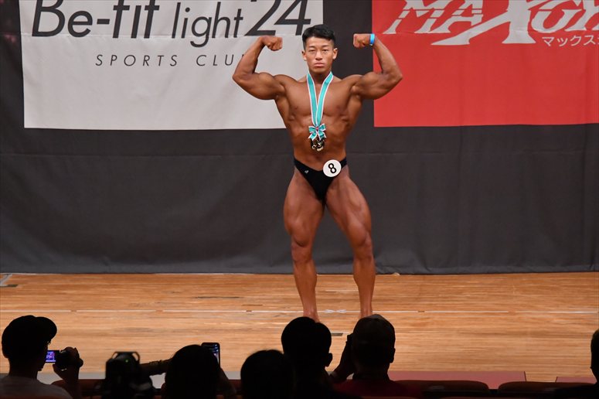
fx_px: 3991
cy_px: 200
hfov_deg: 8.6
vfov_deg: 5.7
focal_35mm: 240
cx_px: 300
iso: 6400
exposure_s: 1/400
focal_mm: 160
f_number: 5.6
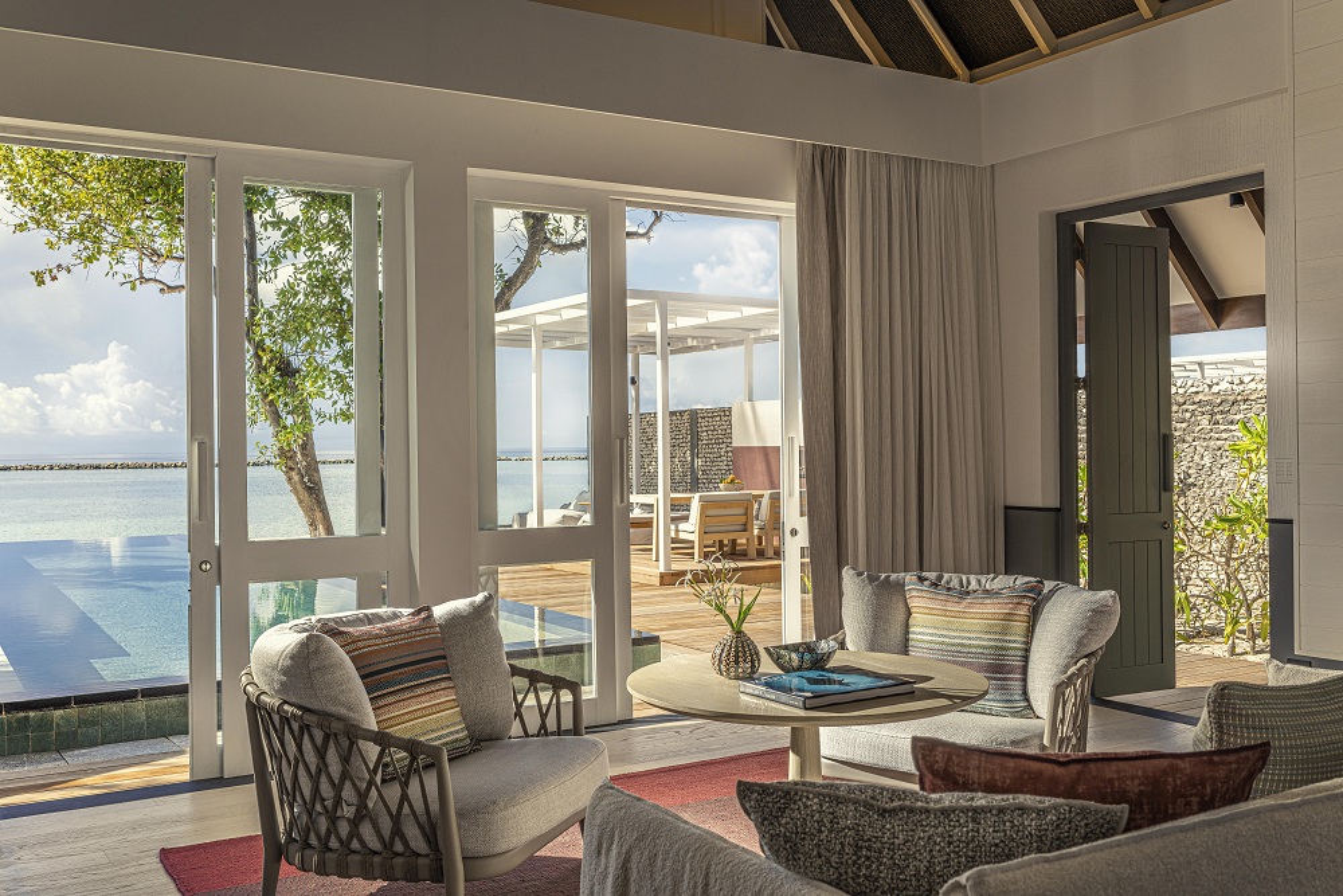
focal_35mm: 35
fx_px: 1306
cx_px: 672
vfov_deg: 37.9
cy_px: 448
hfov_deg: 54.4
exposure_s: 1/100
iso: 100
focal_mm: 35
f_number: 8
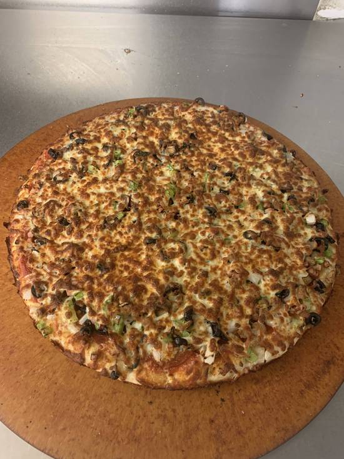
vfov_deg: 67.3
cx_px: 172
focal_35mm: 26
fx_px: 344
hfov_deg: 53.1
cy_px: 230
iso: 400
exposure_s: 1/40
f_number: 1.8
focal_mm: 4.25
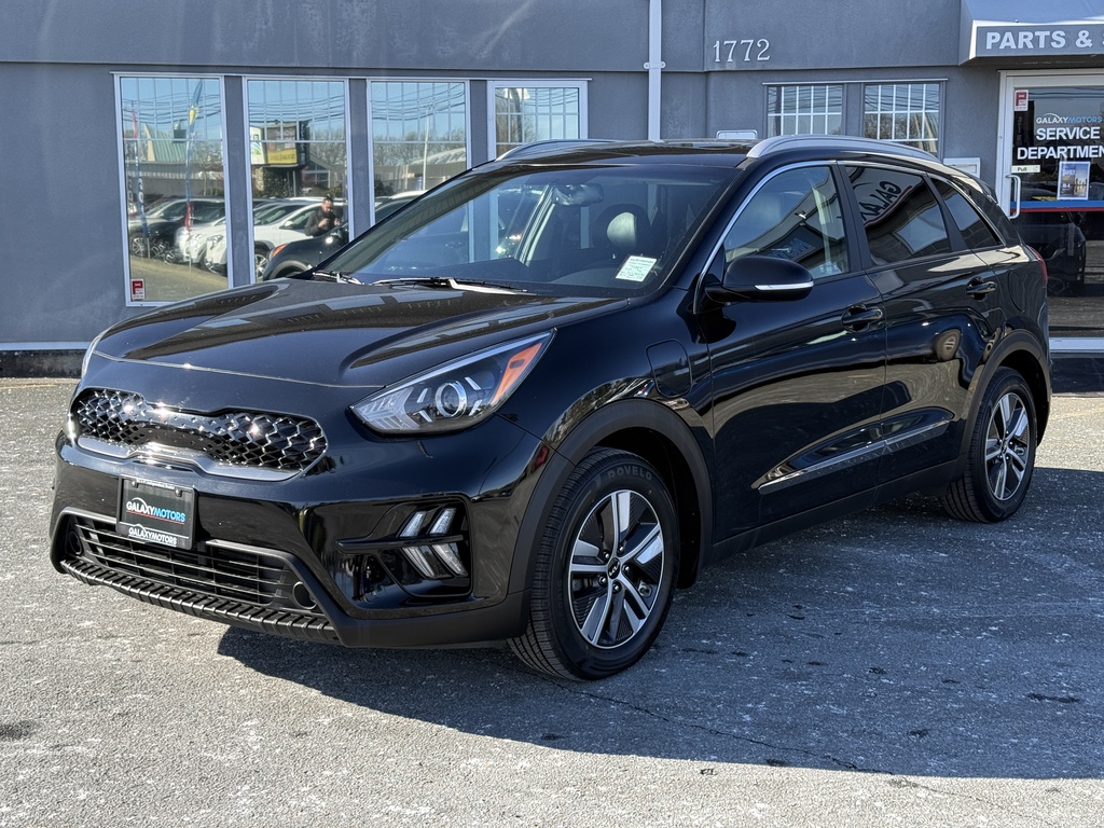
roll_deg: +1.4
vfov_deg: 30.3
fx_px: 1531
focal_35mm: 48
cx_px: 552
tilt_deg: -6.0
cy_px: 414
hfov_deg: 39.7
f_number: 1.78
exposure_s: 1/1149
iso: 64
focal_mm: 6.76
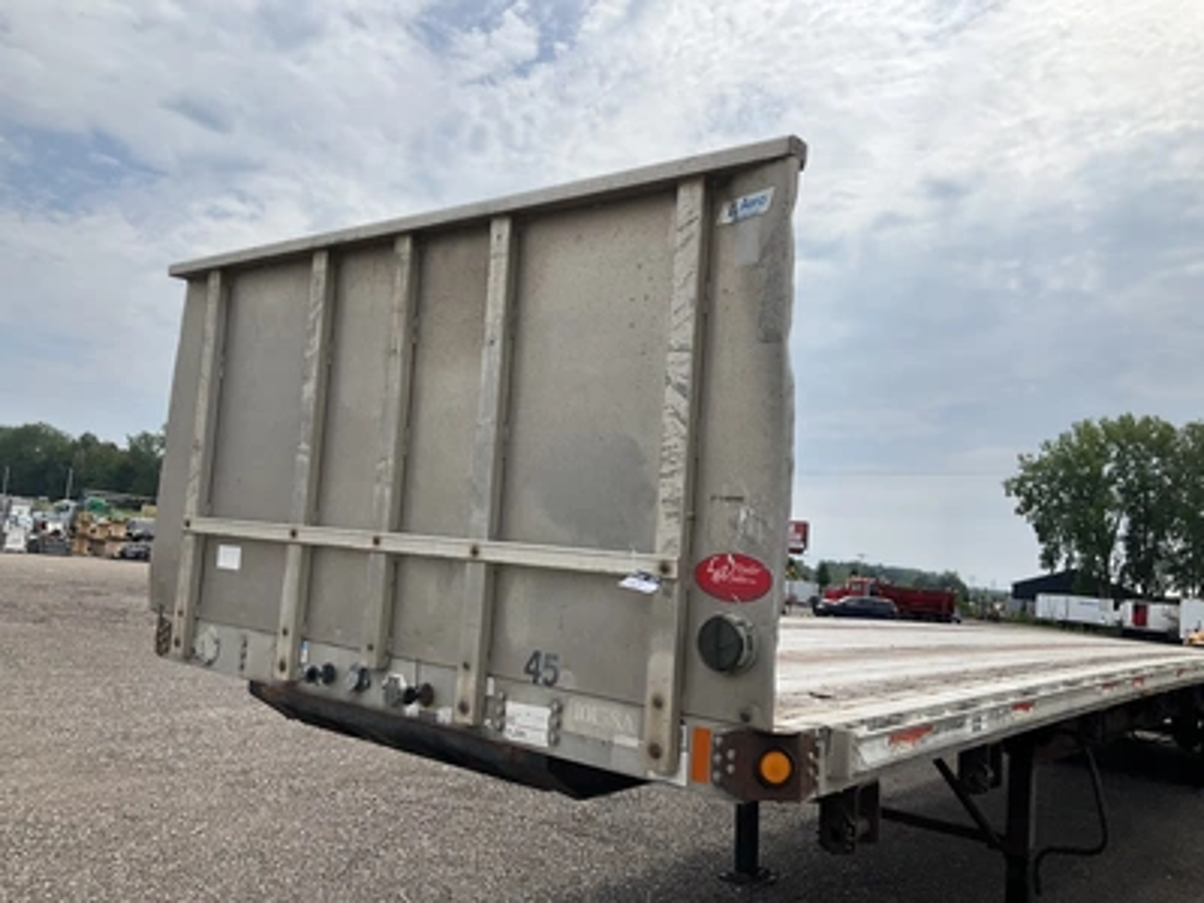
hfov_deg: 61.7
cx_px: 602
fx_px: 1009
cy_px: 452
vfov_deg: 48.2
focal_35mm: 29
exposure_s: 1/2227
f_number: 1.8
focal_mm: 3
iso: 25
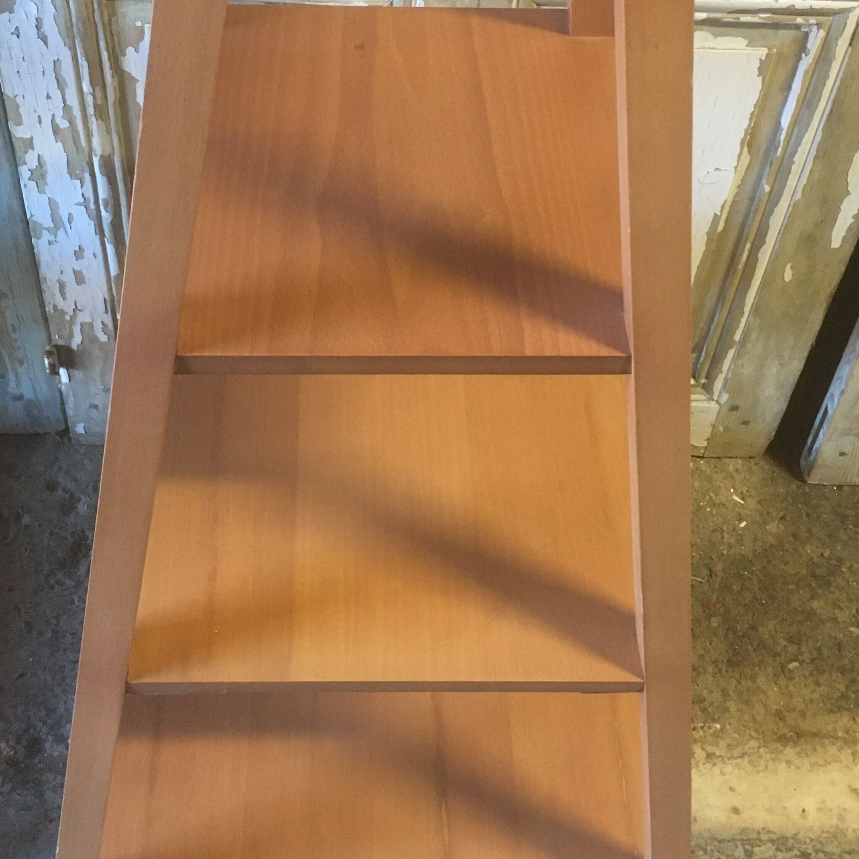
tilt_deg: -47.0
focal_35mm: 46
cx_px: 391
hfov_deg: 36.8
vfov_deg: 36.1
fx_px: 1291
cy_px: 232
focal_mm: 4.15
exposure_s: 1/20
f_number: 2.2
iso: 200
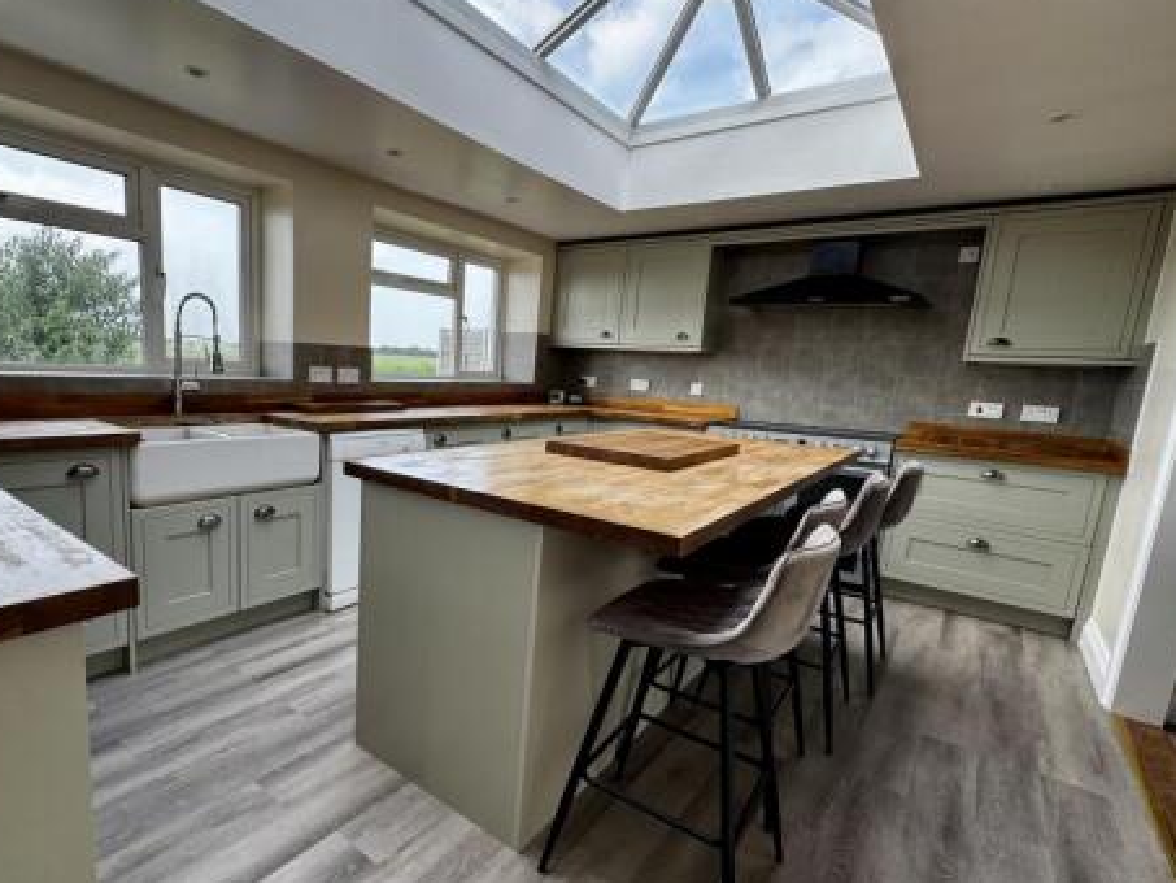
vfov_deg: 71.6
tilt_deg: -10.2
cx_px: 469
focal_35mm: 18
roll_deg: -3.0
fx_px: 612
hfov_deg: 86.6
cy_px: 466
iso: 40
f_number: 2.2
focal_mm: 2.22
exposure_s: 1/144
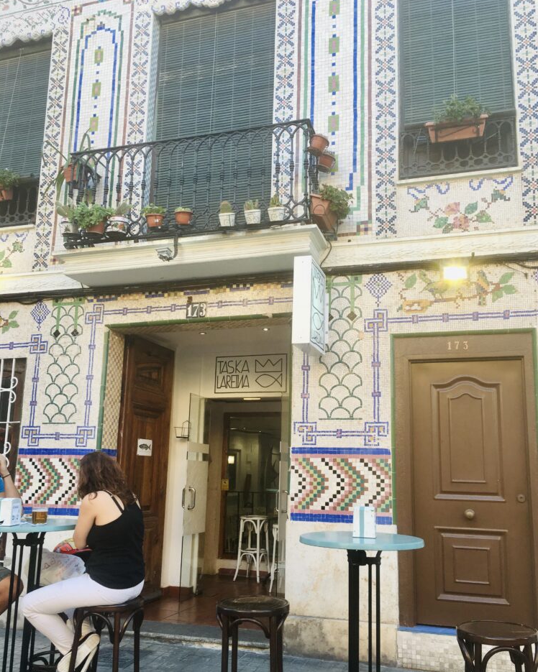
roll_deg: -1.6
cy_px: 363
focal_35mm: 31
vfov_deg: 57.1
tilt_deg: +10.2
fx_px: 617
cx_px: 273
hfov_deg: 47.1
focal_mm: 4.15
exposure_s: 1/100
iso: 25
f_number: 2.2
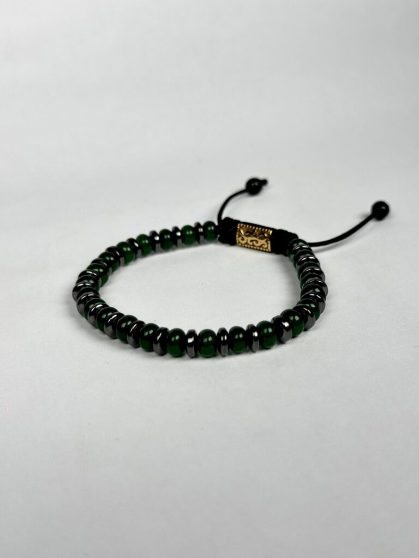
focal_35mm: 48
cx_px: 210
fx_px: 775
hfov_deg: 30.3
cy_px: 279
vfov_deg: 39.7
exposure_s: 1/7092
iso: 64
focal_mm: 6.76
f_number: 1.78
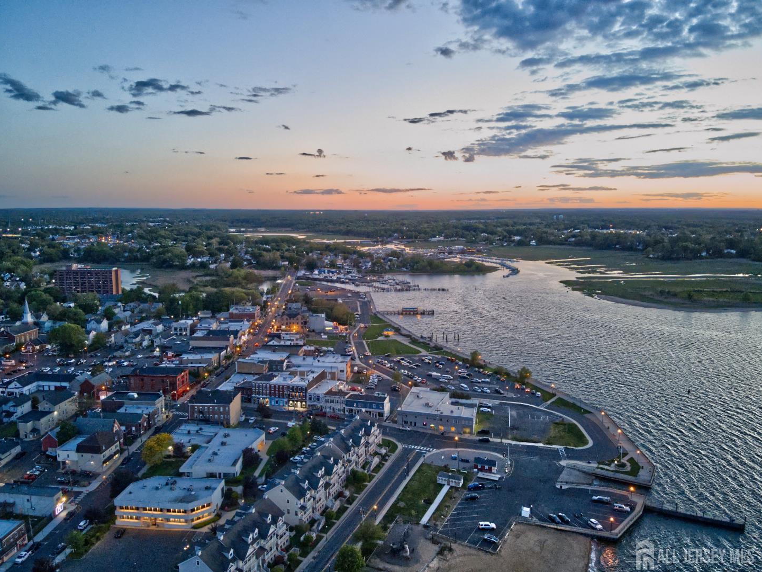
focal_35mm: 25
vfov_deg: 54.9
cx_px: 370
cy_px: 281
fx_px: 550
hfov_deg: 69.4
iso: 1600
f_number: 2.8
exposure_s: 1/60
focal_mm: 4.5
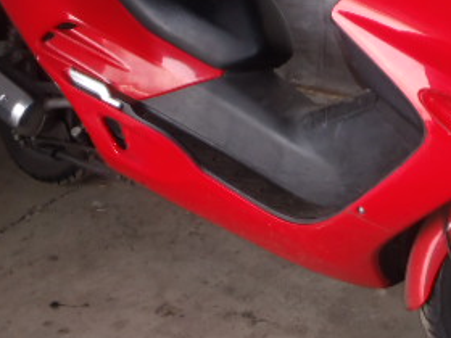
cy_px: 34
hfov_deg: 29.8
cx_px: 341
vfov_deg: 22.4
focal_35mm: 64
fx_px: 834
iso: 125
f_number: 3.5
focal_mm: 5
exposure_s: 1/30
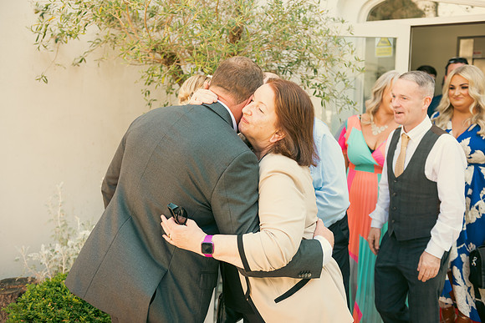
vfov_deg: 33.4
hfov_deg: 48.4
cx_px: 242
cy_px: 162
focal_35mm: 40
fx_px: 539
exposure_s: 1/250
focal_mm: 40
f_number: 3.5
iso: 160
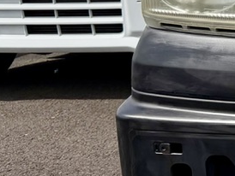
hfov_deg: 13.7
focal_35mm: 112
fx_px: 761
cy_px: -37
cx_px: 526
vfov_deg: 12.9
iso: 80
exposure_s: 1/10309
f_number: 1.78
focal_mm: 6.76
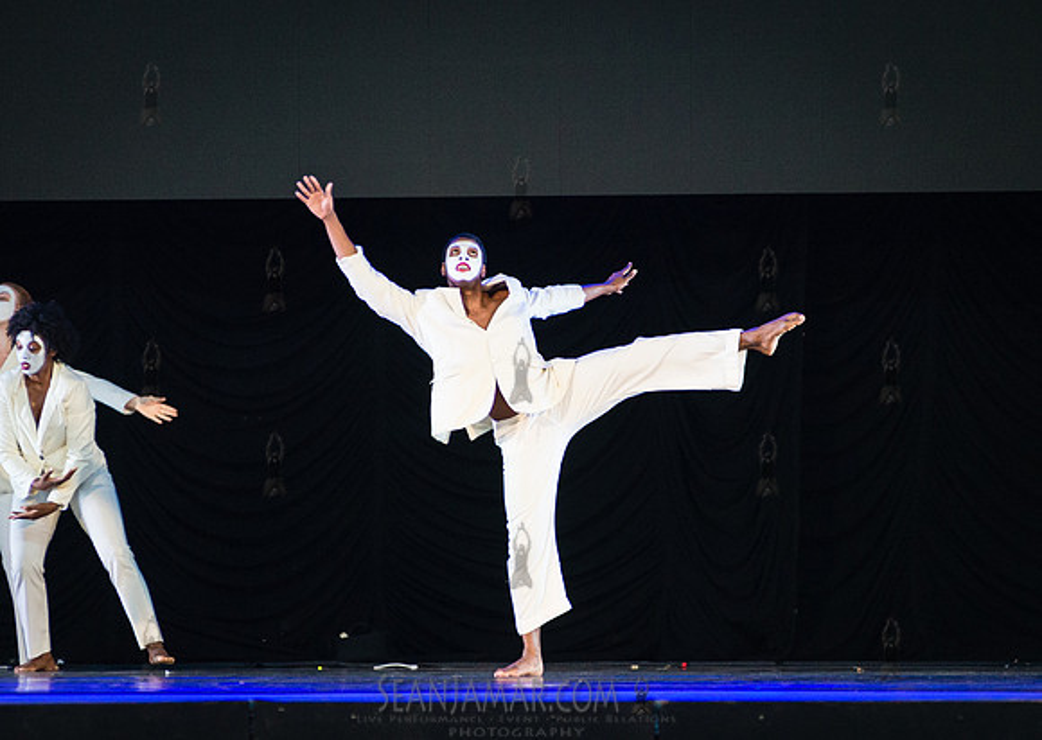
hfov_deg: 7.5
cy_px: 382
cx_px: 522
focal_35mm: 271
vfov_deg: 5.3
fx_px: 8001
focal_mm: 200
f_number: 2.8
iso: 3200
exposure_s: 1/1000
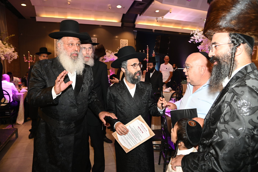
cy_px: 86
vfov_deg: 53.1
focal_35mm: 24
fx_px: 172
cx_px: 129
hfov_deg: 73.8
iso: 2000
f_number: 6.3
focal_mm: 24
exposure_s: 1/200
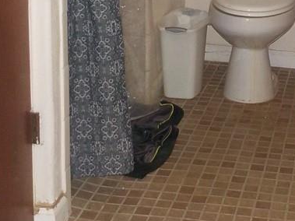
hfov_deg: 23.3
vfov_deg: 17.8
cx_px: 281
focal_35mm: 81
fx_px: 690
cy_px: 4
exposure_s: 1/30
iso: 200
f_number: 3.3
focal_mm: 4.1
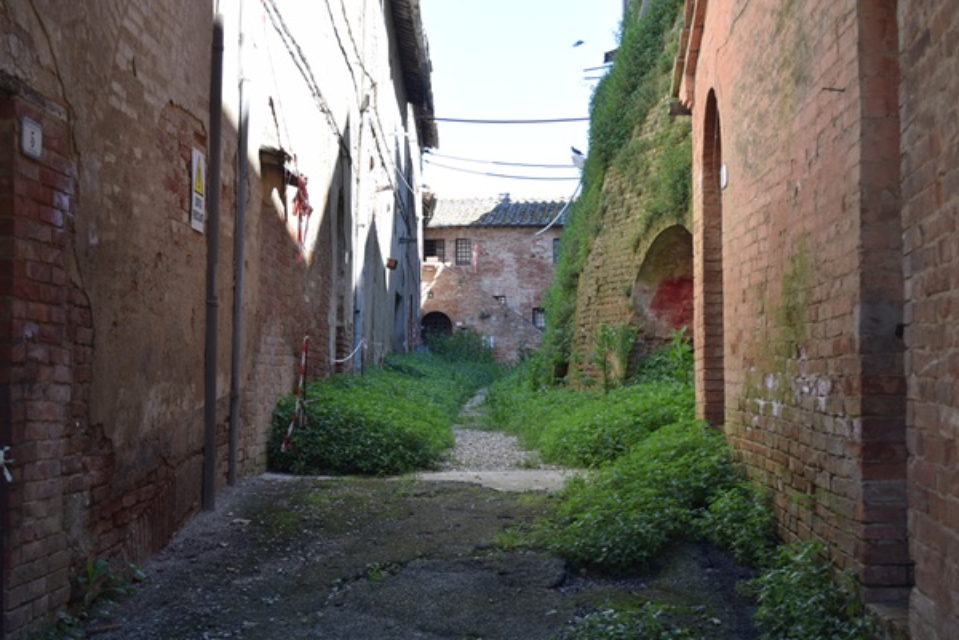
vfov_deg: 25.8
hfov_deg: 37.9
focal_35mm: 52
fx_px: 1398
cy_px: 320
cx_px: 480
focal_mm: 35
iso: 125
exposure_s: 1/100
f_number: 6.3
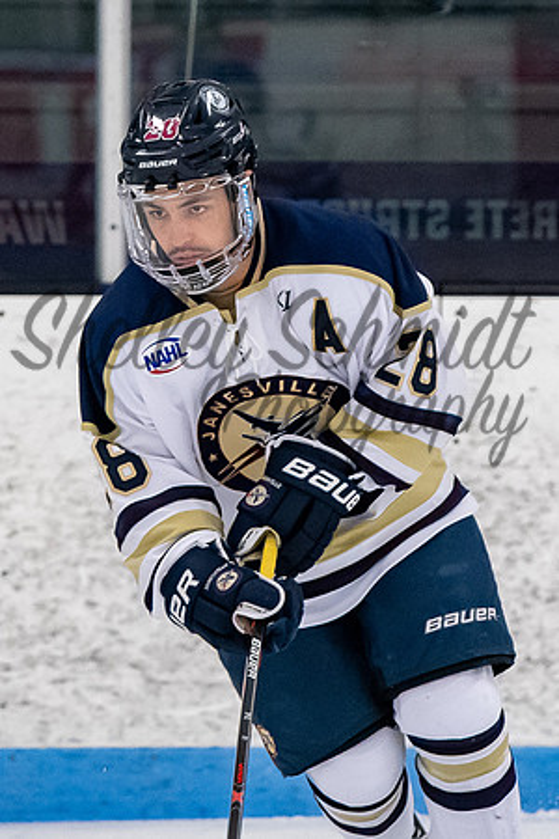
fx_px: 14456
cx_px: 170
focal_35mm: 621
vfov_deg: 3.3
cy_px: 250
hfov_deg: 2.2
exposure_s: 1/800
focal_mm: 170
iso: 2500
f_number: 3.5
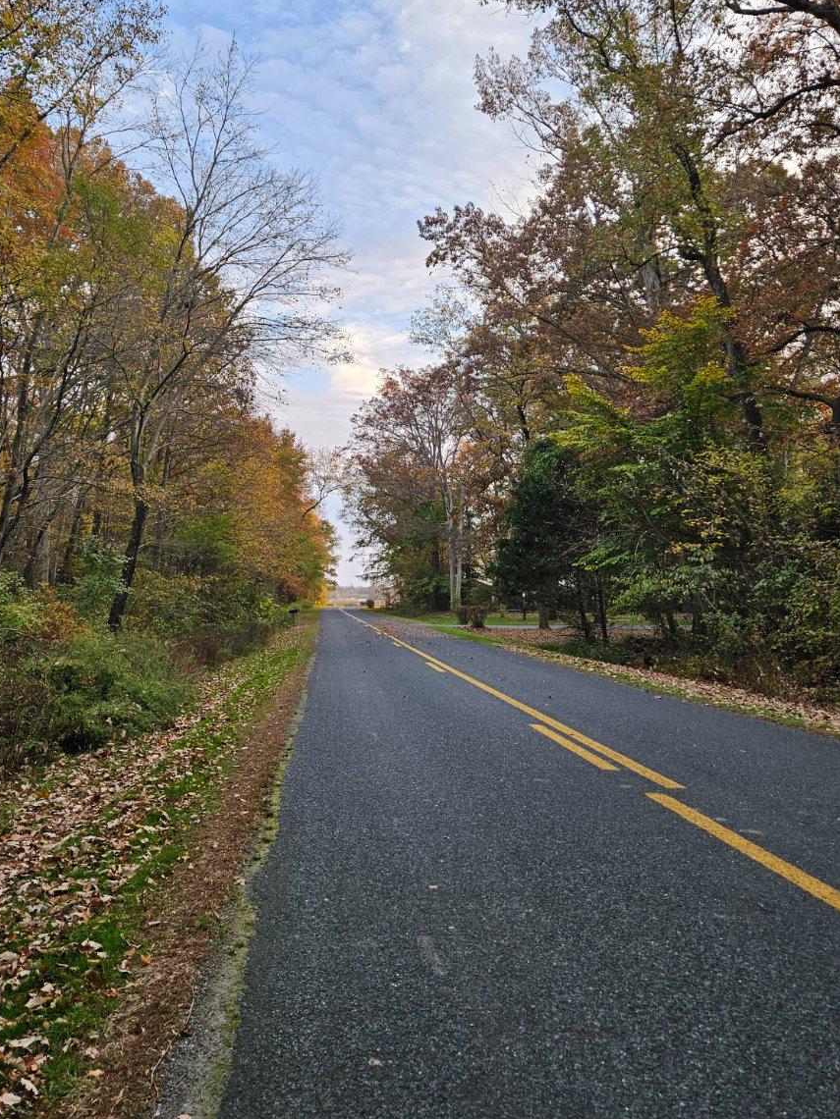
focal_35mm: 31
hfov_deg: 44.9
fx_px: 1003
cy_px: 484
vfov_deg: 58.1
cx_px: 300
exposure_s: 1/180
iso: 64
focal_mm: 5.4
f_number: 1.8
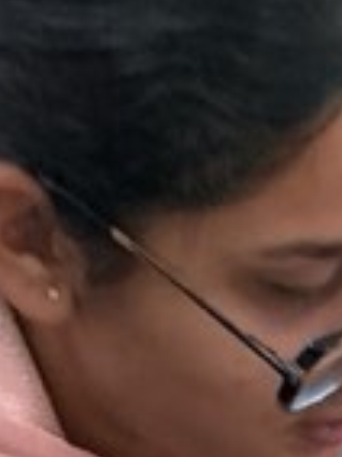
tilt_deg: -11.6
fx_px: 2431
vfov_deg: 10.0
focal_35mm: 184
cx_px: 744
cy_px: 882
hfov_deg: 7.6
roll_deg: -3.7
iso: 64
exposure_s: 1/60
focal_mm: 3
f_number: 1.8
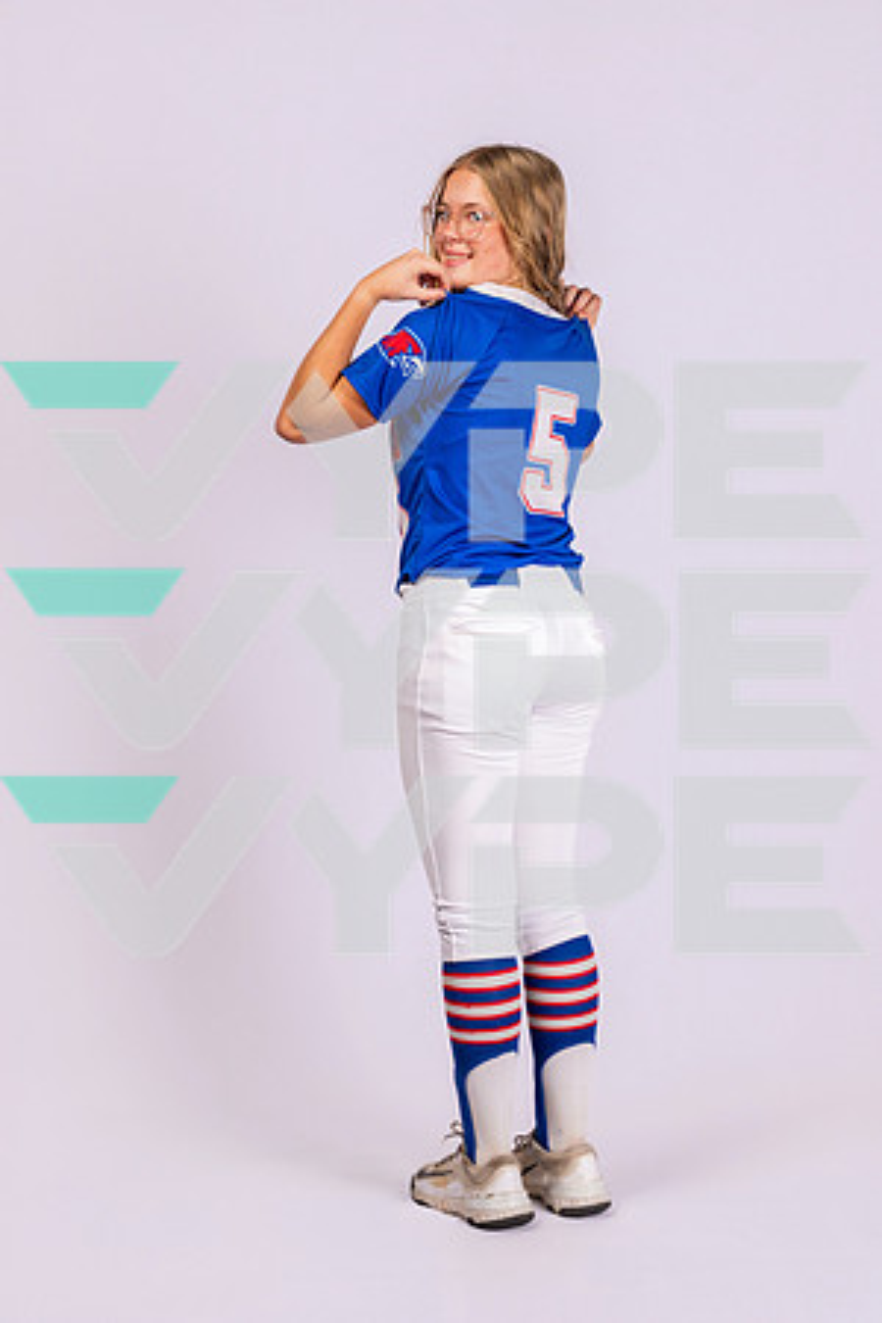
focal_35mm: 55
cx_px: 441
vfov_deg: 36.2
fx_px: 2021
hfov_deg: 24.6
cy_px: 662
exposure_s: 1/250
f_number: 11
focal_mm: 55
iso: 320
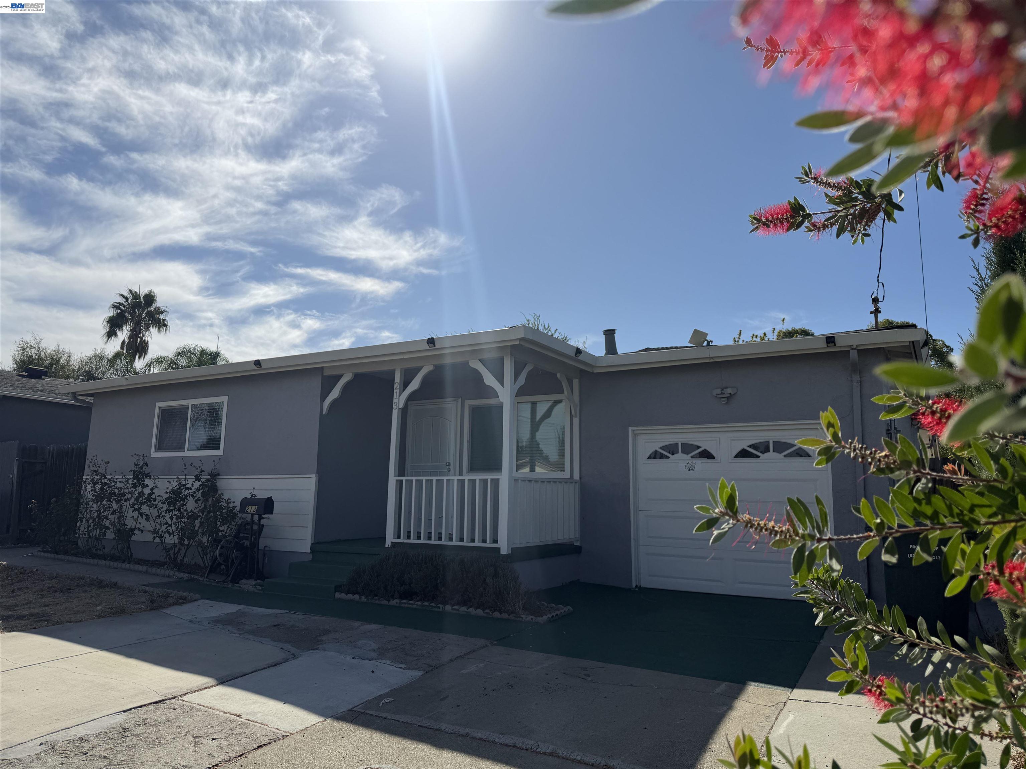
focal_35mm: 24
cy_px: 384
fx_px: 711
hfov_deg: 71.6
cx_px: 513
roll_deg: -1.0
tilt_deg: +9.2
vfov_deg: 56.8
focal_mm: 6.76
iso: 80
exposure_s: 1/11905
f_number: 1.78
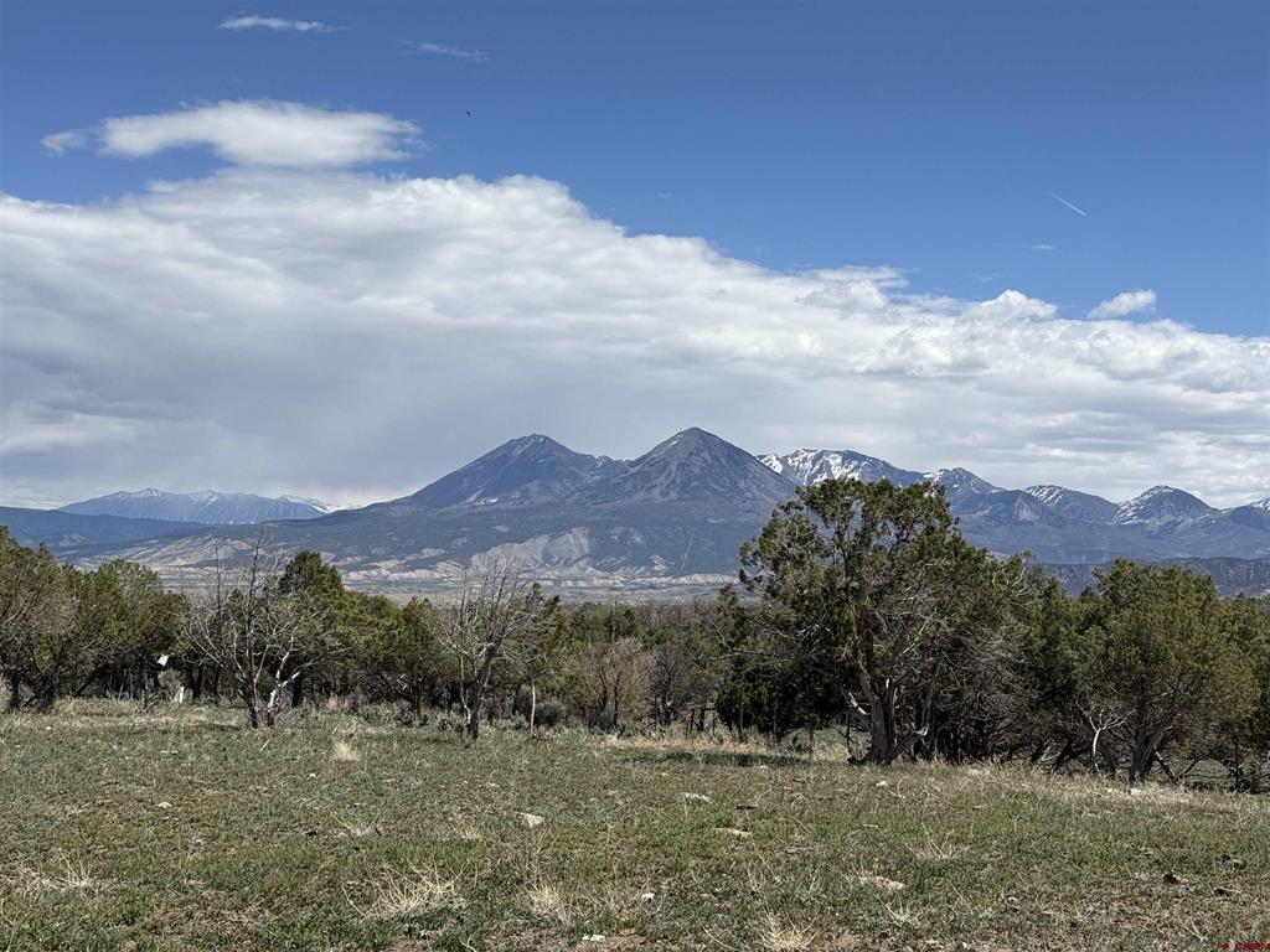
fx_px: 1761
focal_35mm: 48
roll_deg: -3.6
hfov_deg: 39.7
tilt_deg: +3.7
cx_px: 635
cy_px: 476
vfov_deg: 30.3
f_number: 1.78
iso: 64
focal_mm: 6.76
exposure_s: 1/7874
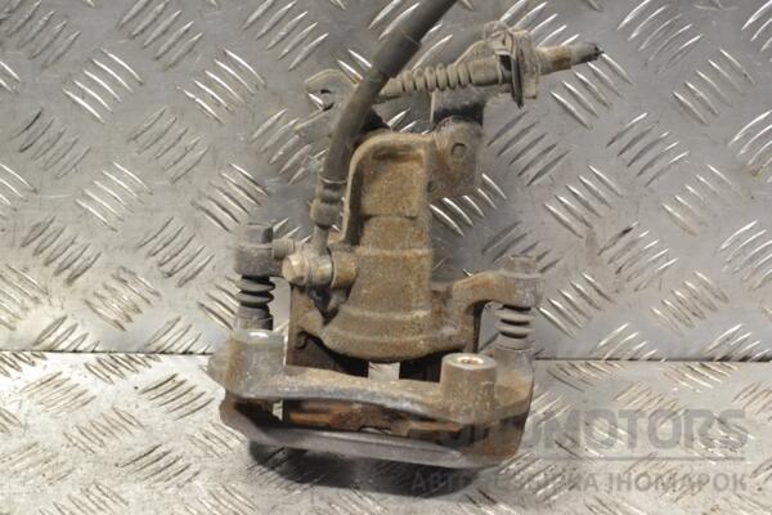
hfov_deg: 27.0
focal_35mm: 75
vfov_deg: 18.2
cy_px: 258
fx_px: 1608
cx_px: 386
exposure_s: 1/200
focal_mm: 50
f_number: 7.1
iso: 3200
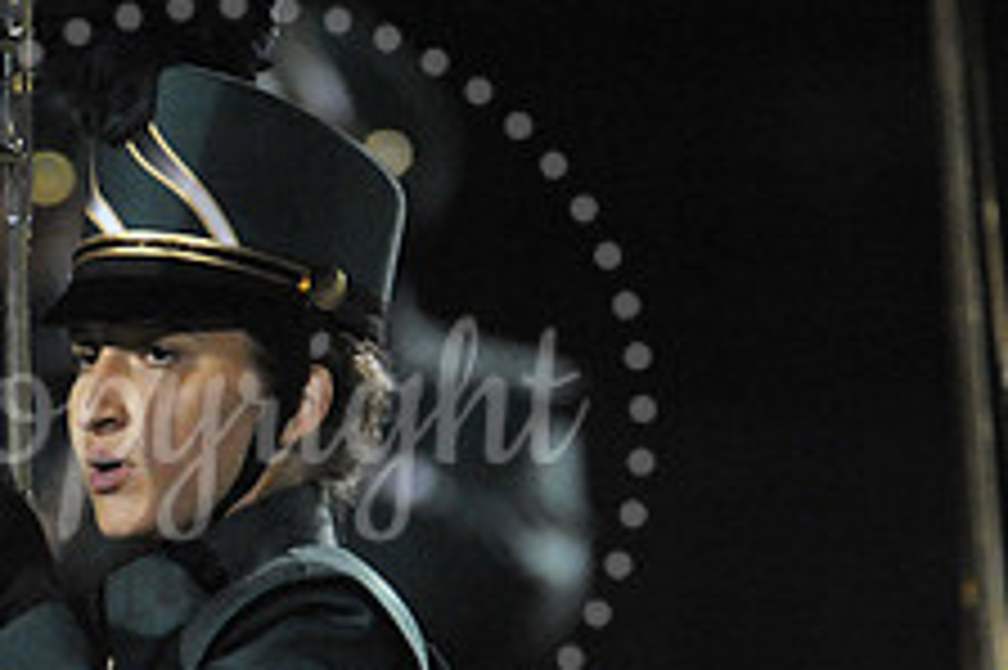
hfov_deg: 1.3
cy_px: 418
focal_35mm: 1555
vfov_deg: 0.9
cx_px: 225
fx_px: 43507
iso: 6400
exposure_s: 1/160
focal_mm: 600
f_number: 6.3
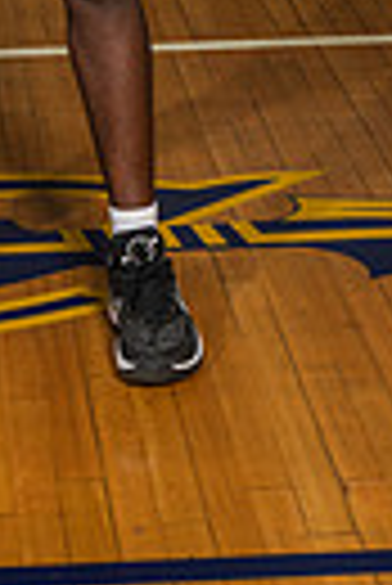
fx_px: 2541
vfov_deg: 12.5
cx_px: 9
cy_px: -274
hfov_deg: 8.8
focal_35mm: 156
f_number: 7.1
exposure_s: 1/125
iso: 125
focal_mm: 45
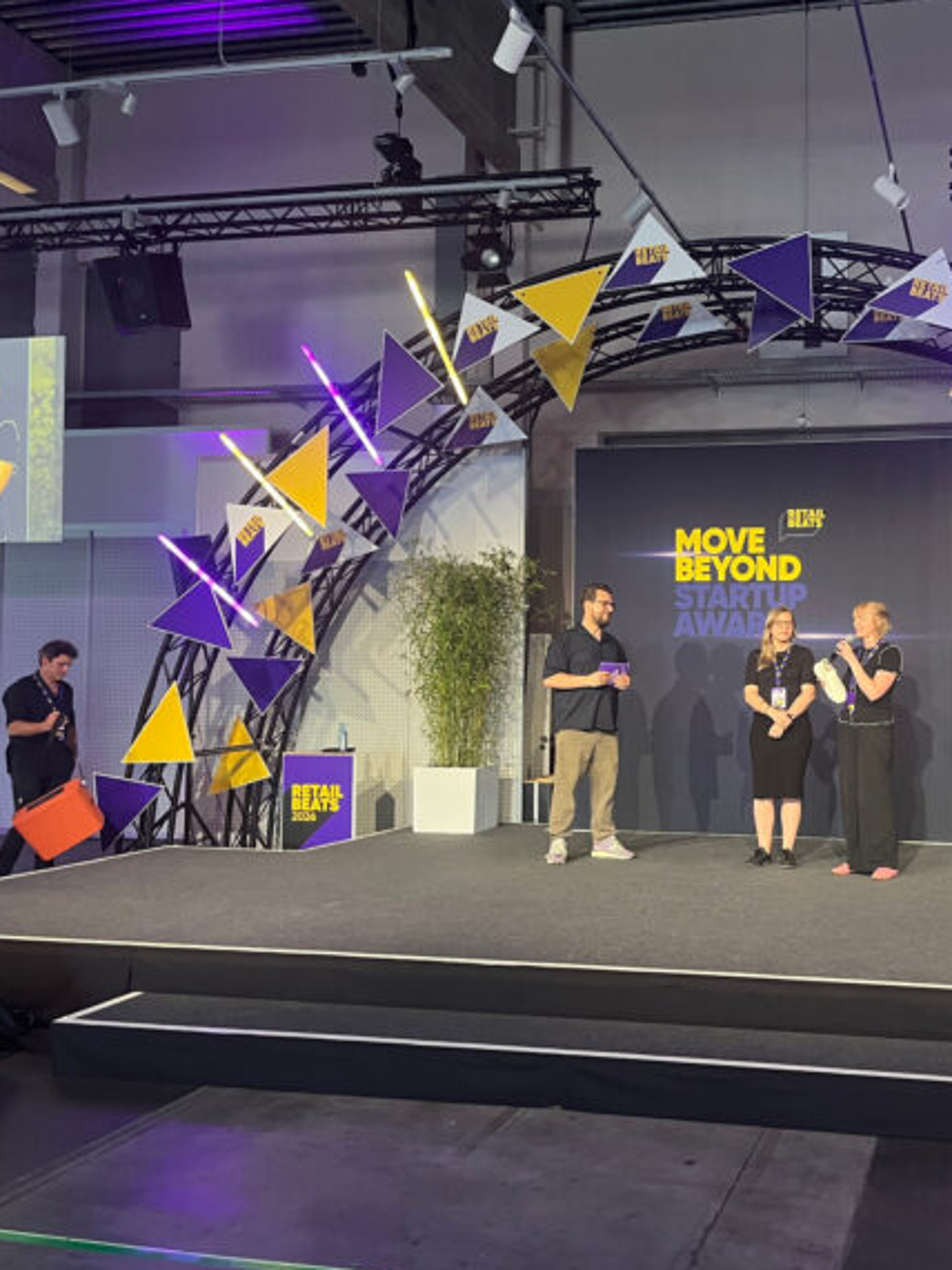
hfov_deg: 39.3
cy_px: 634
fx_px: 1284
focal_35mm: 35
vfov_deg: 52.6
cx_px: 743
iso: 250
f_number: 1.6
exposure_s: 1/59
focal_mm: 5.1
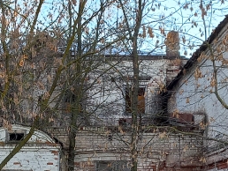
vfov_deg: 13.0
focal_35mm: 112
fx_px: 738
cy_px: 177
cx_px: -4
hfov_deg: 17.1
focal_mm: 4.6
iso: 50
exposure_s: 1/100
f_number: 1.8
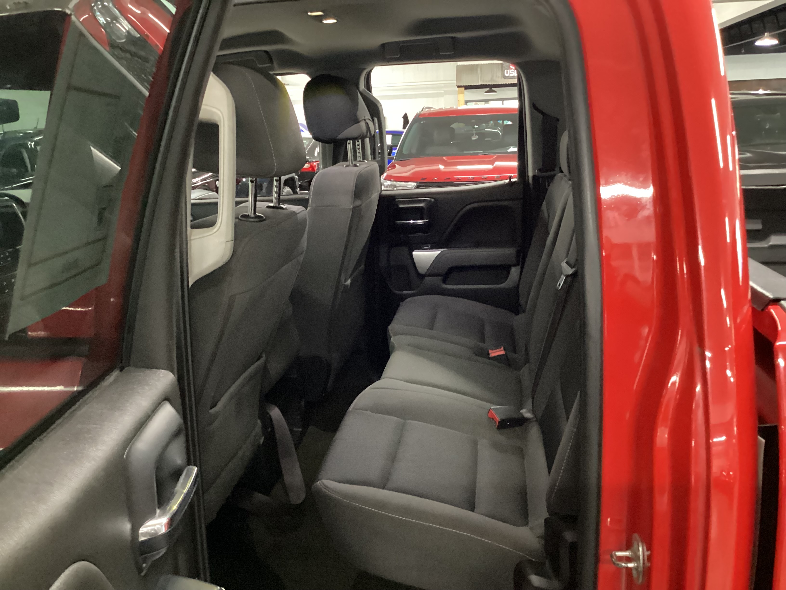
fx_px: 704
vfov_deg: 45.4
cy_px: 295
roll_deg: +2.3
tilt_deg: -15.8
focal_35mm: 31
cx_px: 393
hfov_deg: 58.4
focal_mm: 3.3
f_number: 2.4
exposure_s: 1/20
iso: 800
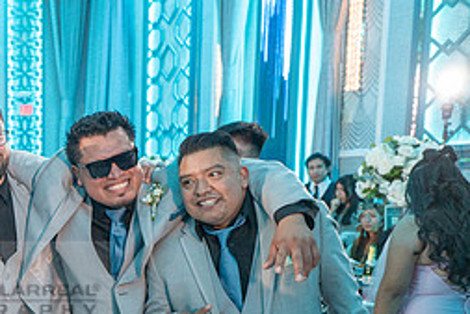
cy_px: 285
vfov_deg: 23.9
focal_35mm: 55
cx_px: -45
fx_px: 718
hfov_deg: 32.1
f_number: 2.8
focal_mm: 24
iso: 1250
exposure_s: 1/200
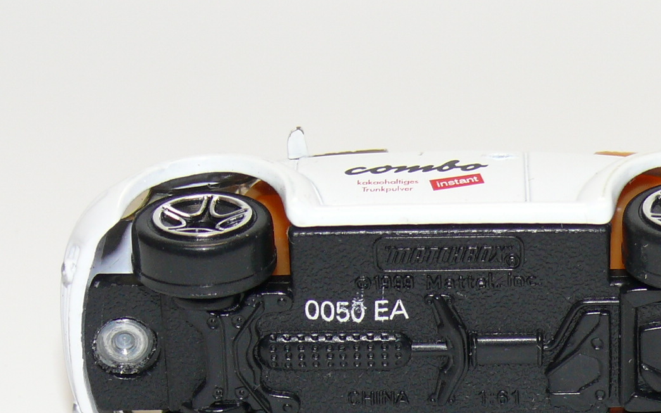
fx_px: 3278
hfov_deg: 11.5
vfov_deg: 7.2
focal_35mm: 182
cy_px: 284
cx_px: 451
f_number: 4
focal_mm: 14.2
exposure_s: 1/30
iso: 100
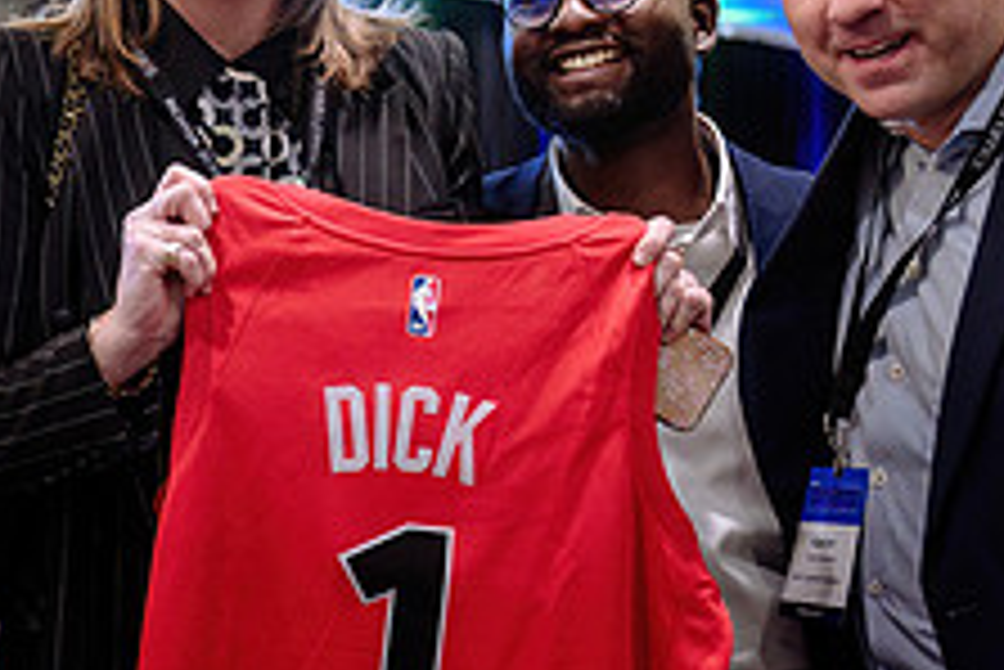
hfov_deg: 22.1
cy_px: 356
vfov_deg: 15.0
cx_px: 226
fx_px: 2539
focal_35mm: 91
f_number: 2.8
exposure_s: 1/80
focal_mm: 30.5
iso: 1000
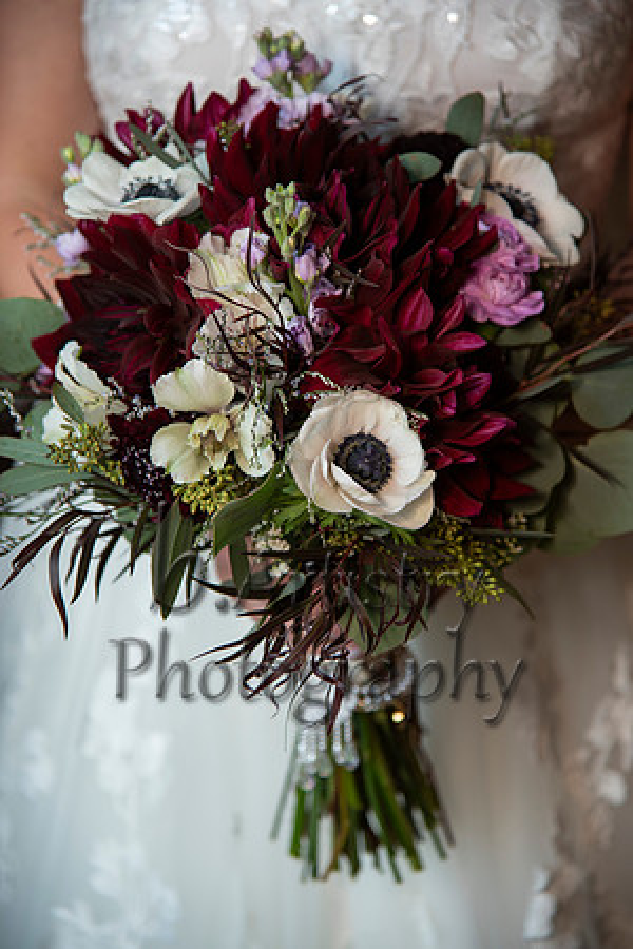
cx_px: 316
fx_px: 3165
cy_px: 474
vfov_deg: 17.1
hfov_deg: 11.4
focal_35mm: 120
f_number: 4
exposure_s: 1/160
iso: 200
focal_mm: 120
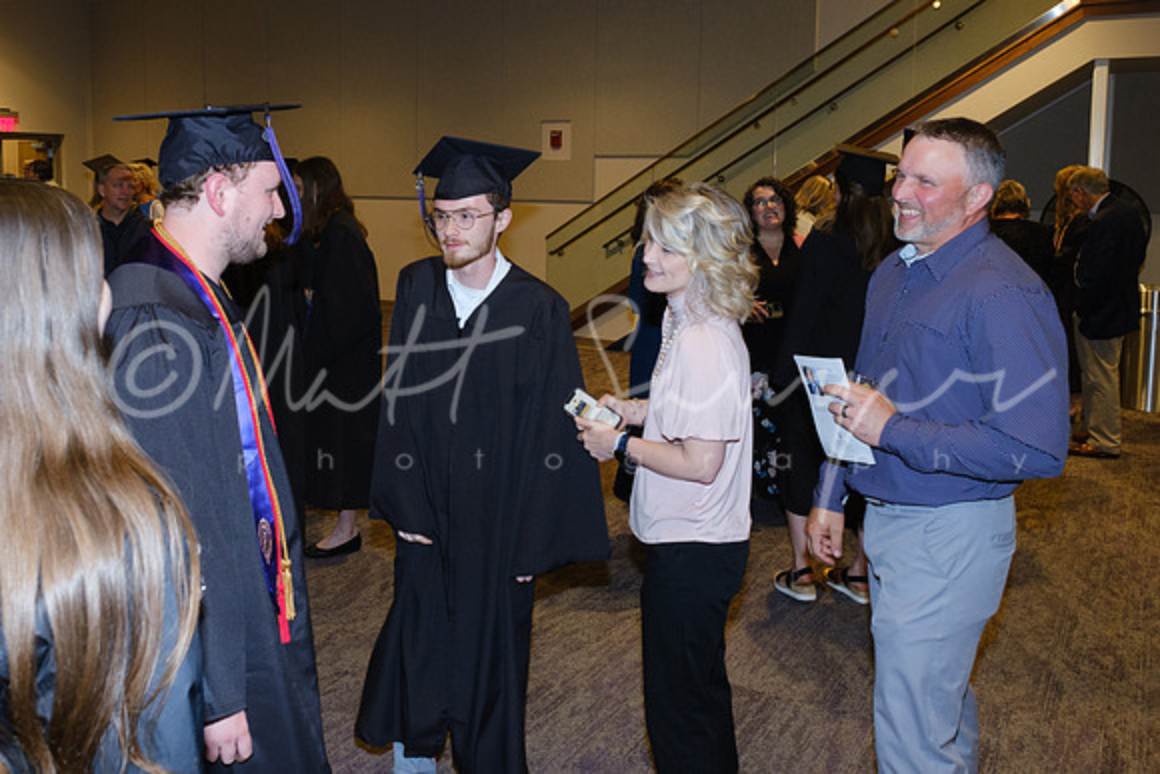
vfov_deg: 40.5
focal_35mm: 32
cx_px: 479
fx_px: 1042
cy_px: 293
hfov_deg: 57.9
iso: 1600
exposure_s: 1/60
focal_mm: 17.6
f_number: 5.6
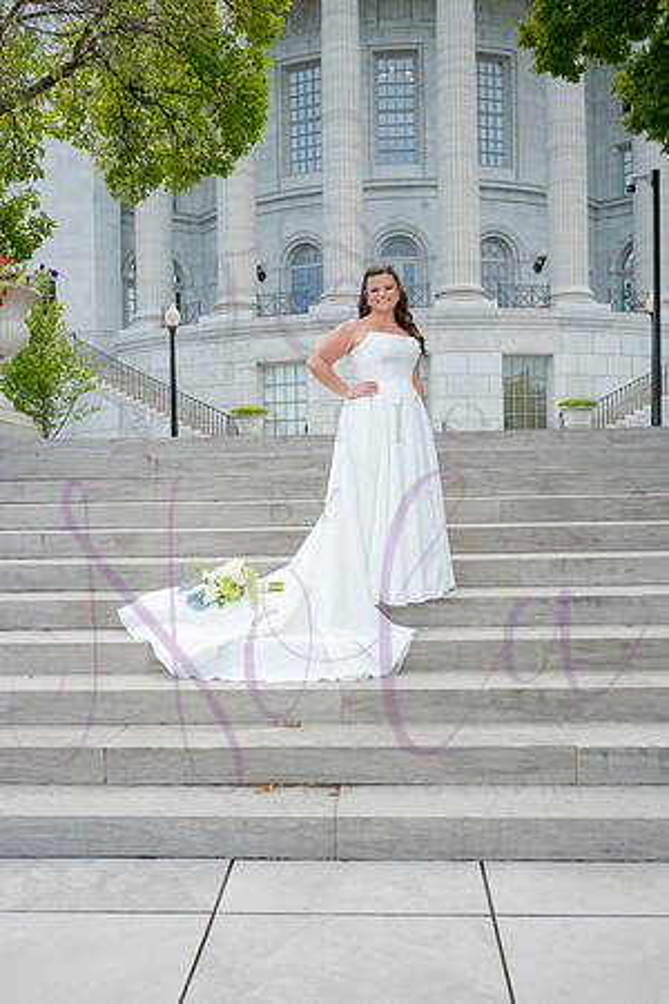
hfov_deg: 35.9
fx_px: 1032
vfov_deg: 51.9
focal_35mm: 37
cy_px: 508
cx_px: 311
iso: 900
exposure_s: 1/320
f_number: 14
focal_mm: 24
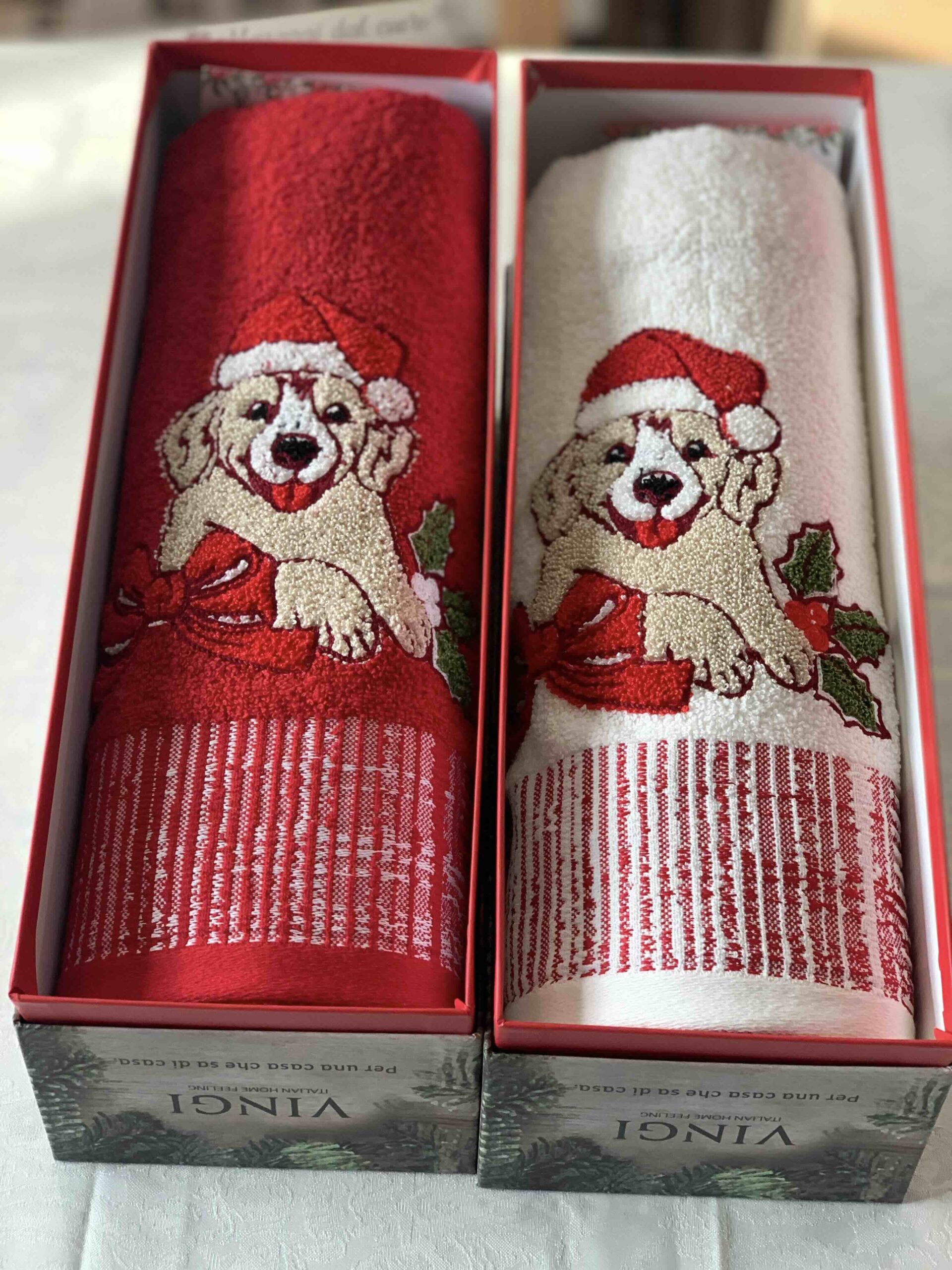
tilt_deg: -48.9
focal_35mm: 52
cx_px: 476
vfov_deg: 36.8
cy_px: 635
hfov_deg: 28.0
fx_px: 1907
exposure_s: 1/122
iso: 100
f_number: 2.4
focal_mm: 6
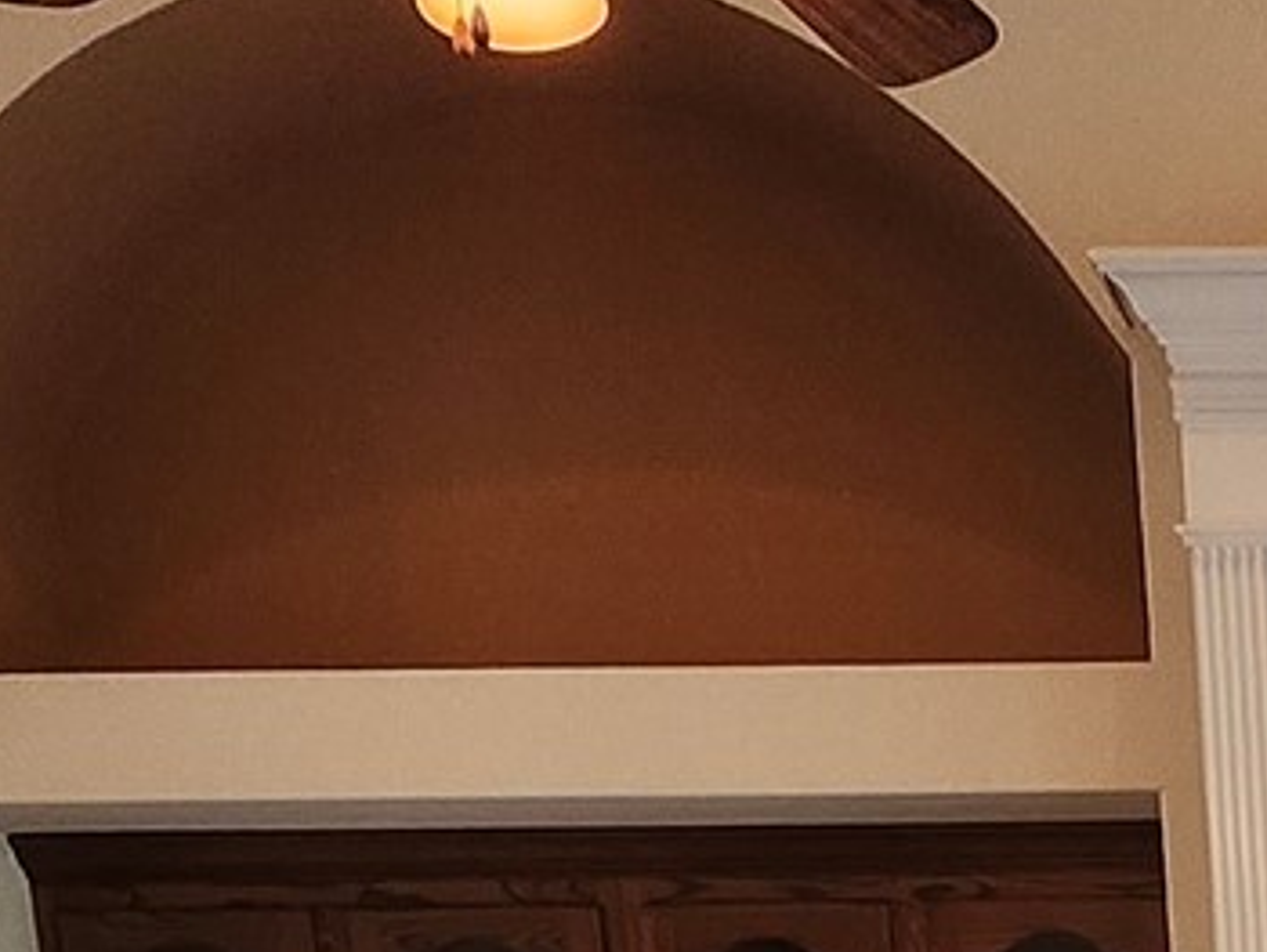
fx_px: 2784
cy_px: 2071
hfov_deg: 22.3
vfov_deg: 14.8
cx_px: 1748
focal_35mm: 76
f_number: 2.2
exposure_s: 1/60
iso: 125
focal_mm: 1.74
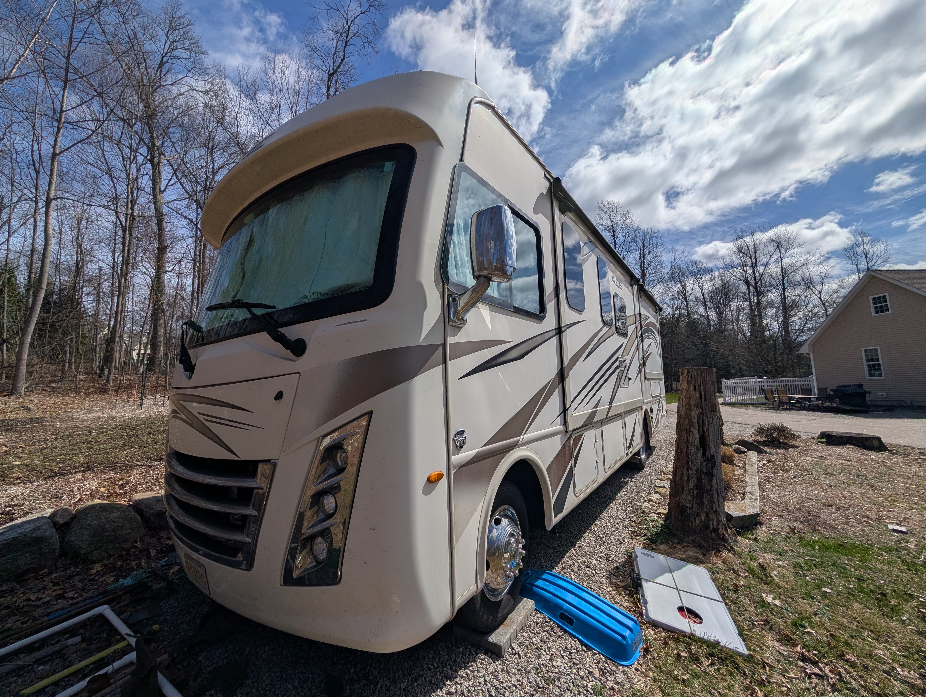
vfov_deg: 94.6
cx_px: 463
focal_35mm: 12
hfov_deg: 110.5
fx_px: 321
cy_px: 348
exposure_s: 1/14706
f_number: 1.7
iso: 64
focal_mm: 2.02
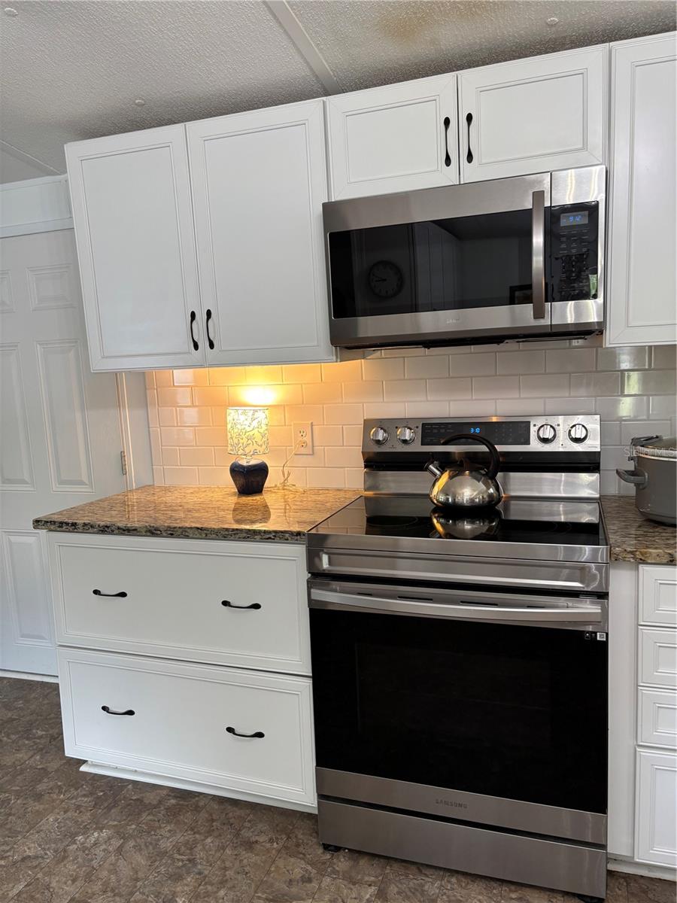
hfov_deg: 53.1
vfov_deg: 67.3
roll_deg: +1.7
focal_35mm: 26
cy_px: 452
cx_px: 338
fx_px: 678
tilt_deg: -8.3
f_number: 1.6
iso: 80
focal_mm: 5.96
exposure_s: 1/60
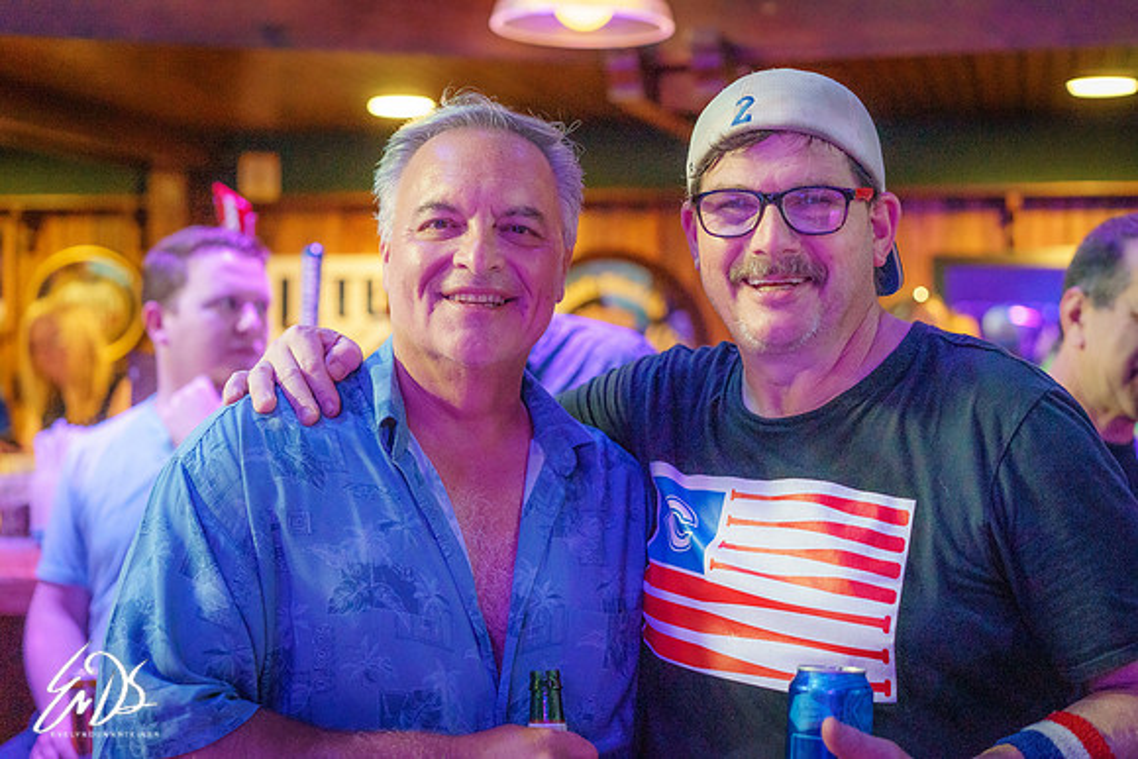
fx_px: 1739
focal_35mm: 55
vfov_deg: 24.6
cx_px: 569
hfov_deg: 36.2
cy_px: 380
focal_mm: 55
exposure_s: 1/125
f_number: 2.8
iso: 2000
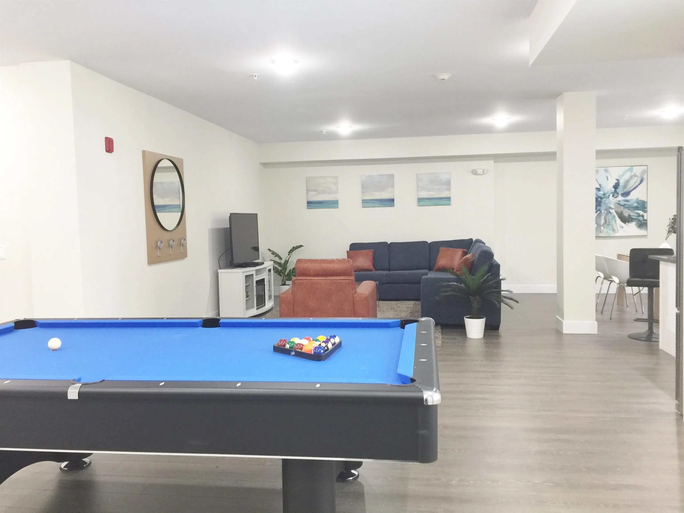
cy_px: 256
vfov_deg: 48.2
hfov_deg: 61.7
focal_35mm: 29
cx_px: 342
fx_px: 573
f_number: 2.2
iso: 64
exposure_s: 1/15
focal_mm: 4.15
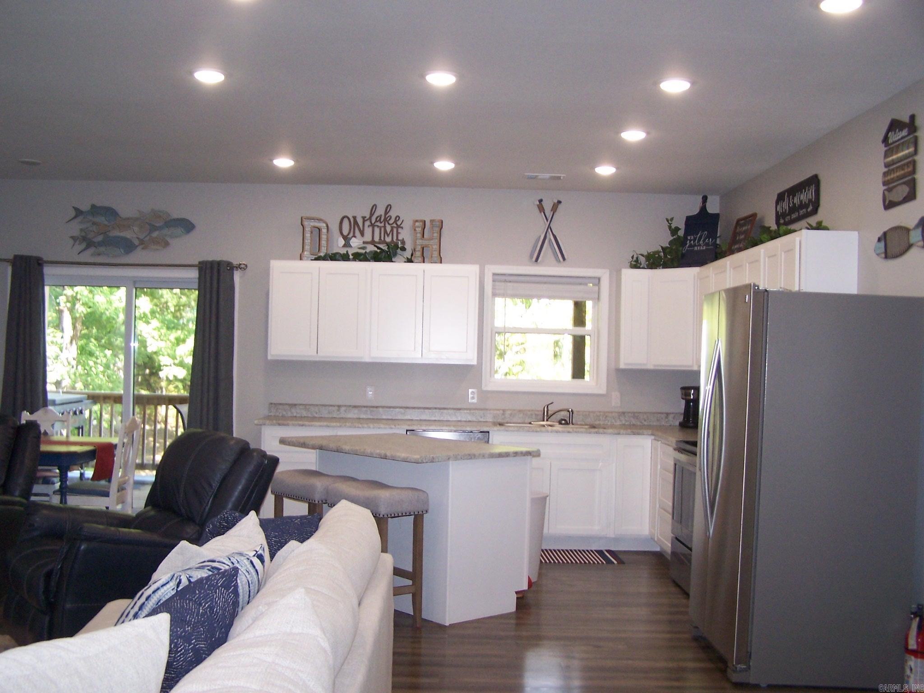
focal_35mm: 38
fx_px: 1014
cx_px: 462
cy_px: 346
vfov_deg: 37.7
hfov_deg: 49.0
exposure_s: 1/60
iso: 140
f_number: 2.8
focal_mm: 6.3
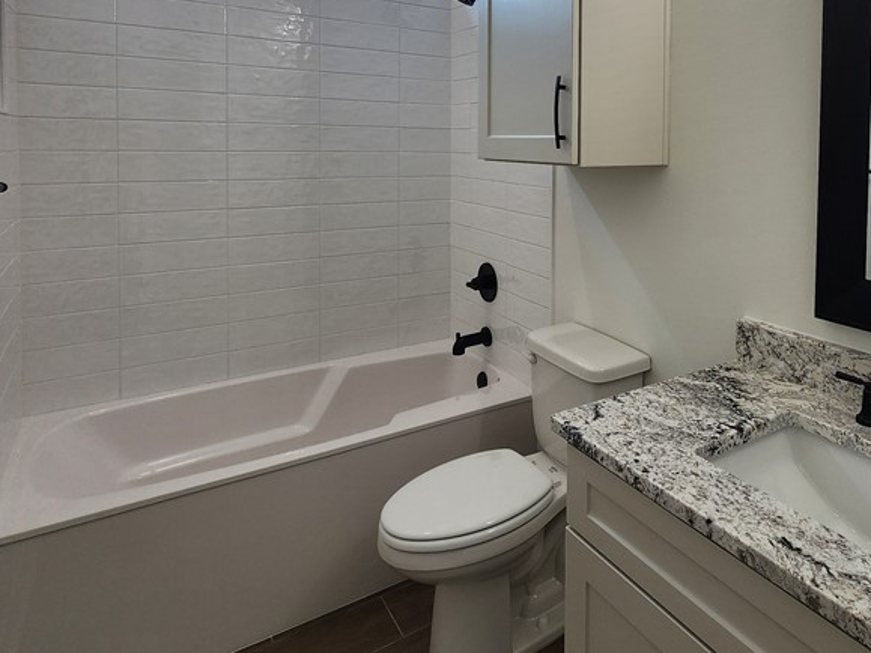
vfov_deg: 56.3
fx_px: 579
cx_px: 612
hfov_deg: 70.7
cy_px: 172
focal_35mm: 23
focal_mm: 2.2
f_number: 2.2
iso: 64
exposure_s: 1/120
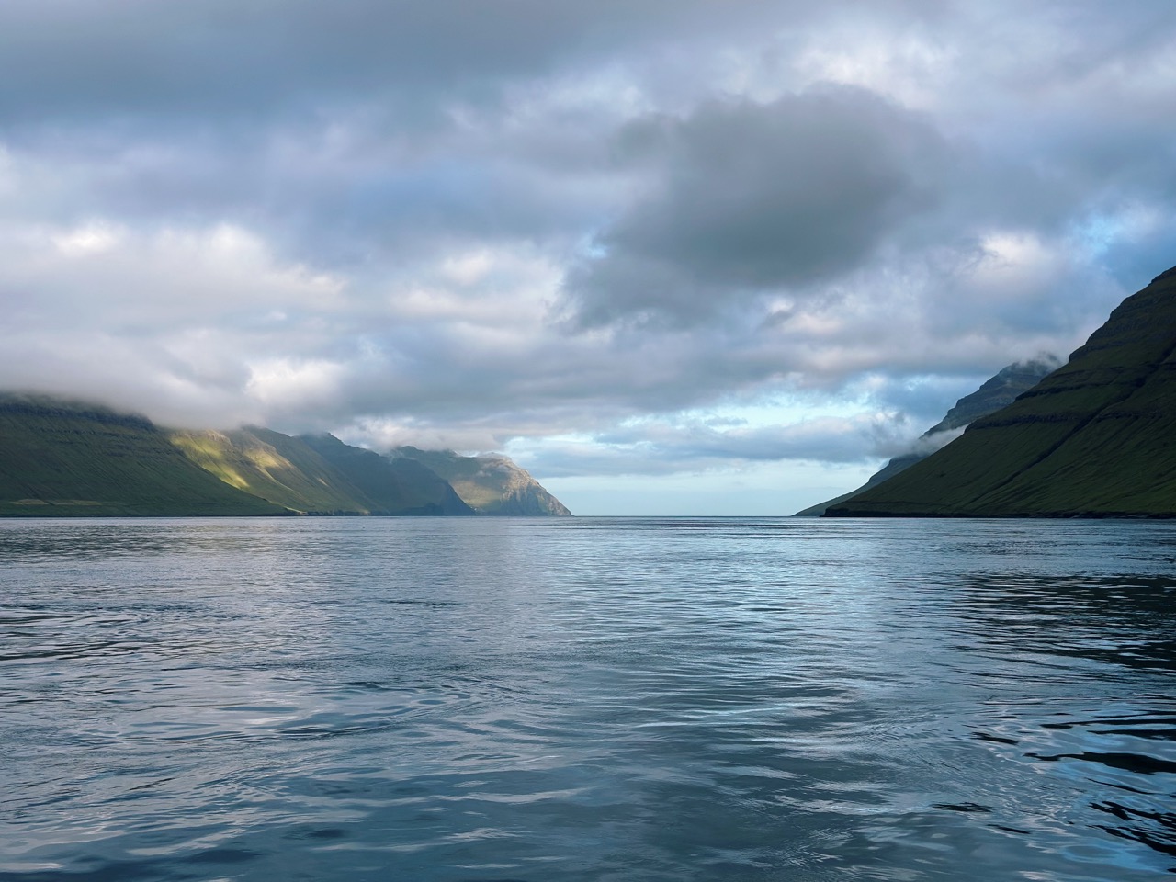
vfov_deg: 30.3
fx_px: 1631
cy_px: 441
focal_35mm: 48
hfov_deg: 39.7
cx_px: 588
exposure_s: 1/3058
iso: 100
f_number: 1.78
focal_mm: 6.86
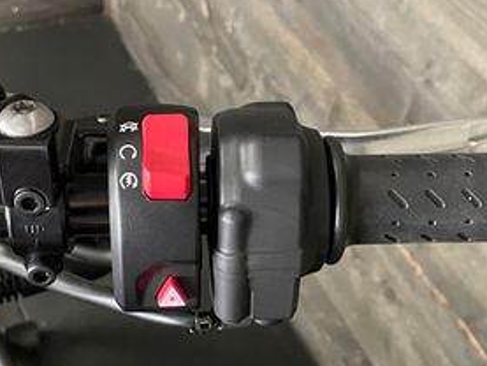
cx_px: 207
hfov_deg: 32.1
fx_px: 844
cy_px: 216
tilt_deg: -45.9
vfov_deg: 24.4
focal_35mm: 60
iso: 640
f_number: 1.6
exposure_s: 1/25
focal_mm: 4.2
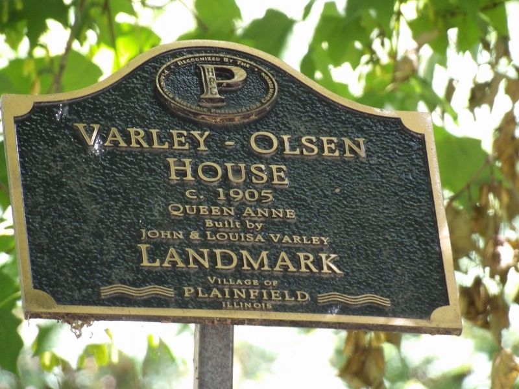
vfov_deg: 2.1
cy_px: 194
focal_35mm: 719
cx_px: 260
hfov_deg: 2.8
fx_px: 10780
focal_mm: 128.9
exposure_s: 1/50
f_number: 4.4
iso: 390
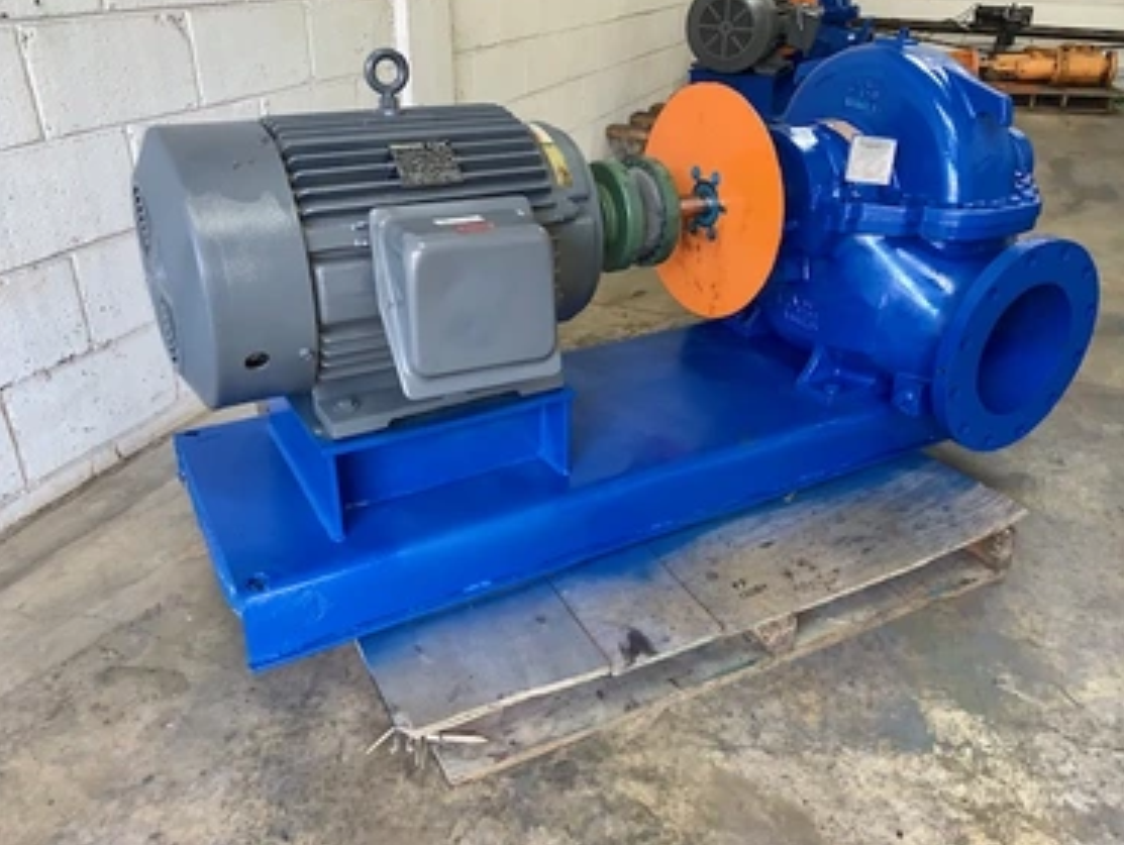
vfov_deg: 49.8
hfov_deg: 63.3
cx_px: 597
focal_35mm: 28
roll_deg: -1.7
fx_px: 910
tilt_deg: -26.0
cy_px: 409
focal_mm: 4.25
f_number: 1.8
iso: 100
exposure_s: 1/13
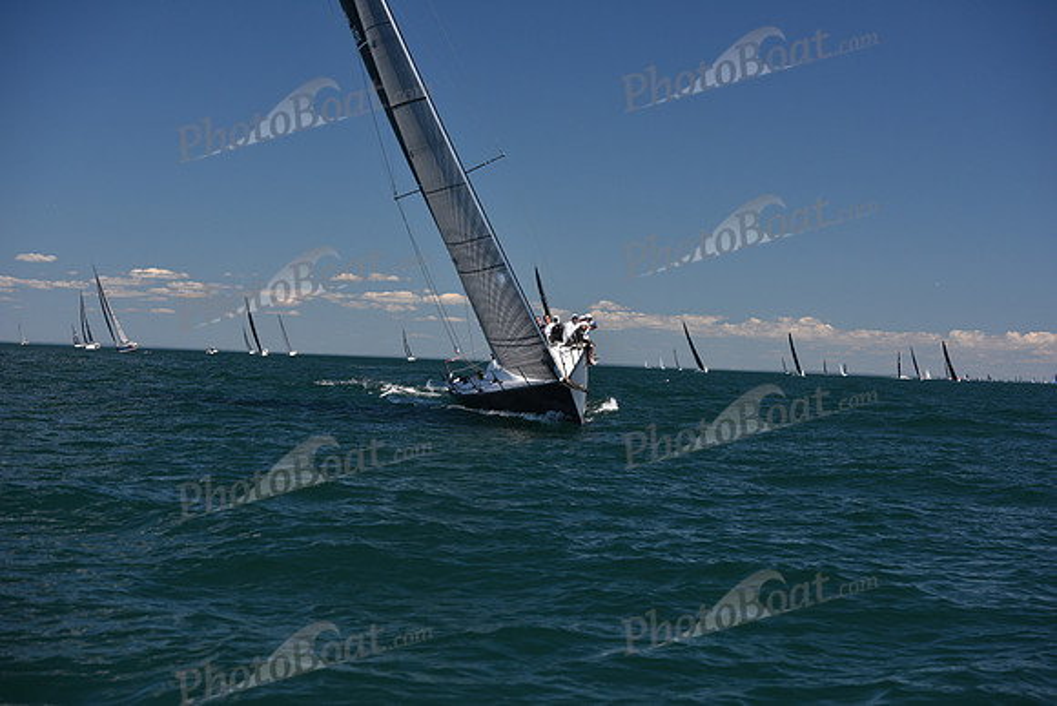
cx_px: 528
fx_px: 2056
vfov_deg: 19.5
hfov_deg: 28.8
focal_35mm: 70
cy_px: 353
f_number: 5.6
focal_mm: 70
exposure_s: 1/800
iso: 250
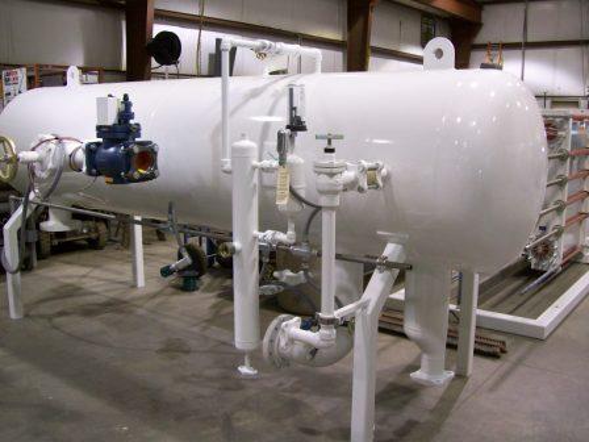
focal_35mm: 36
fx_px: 613
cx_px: 294
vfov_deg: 39.7
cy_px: 221
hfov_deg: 51.4
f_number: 2.7
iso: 160
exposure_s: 1/20.1
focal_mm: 6
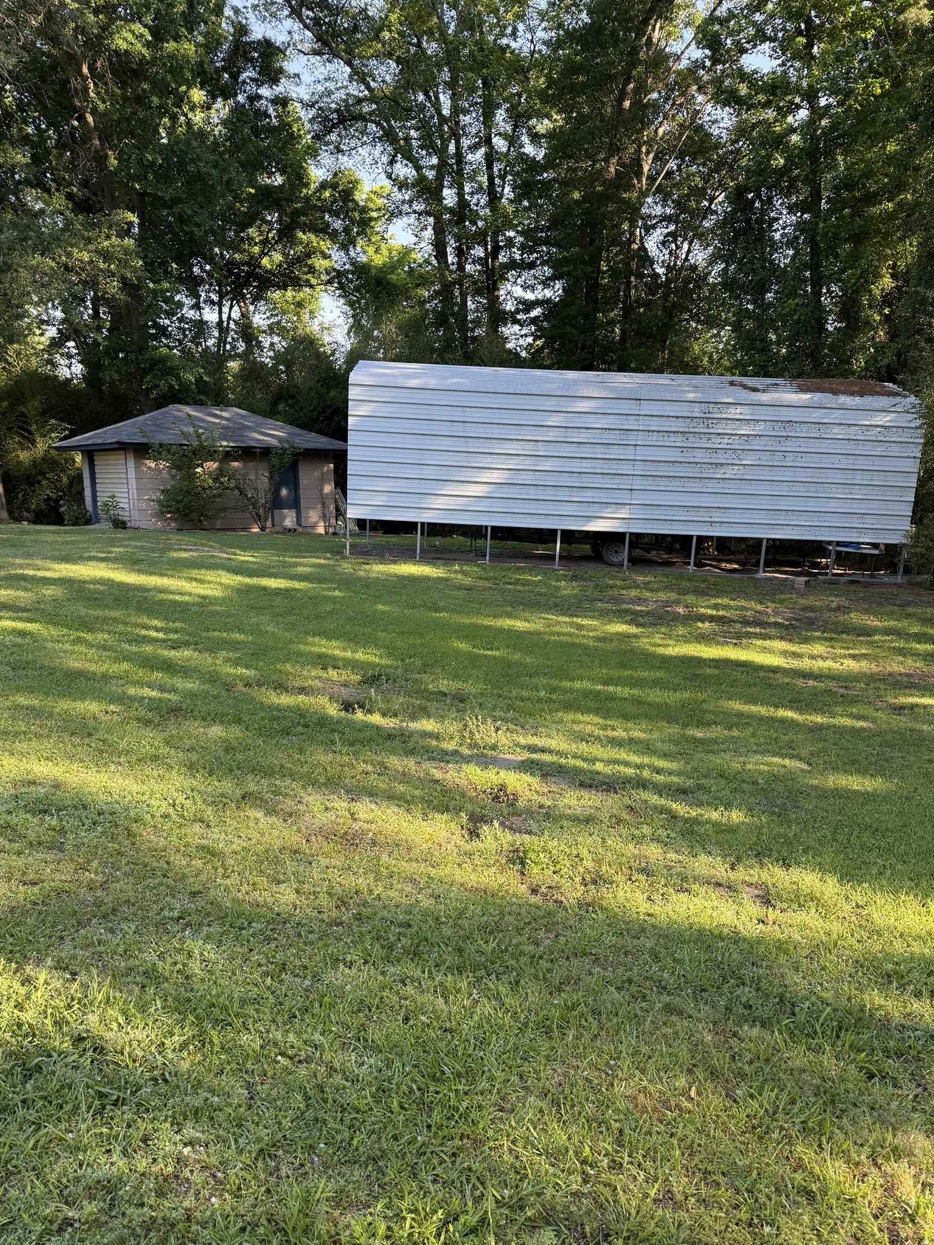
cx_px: 493
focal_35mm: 27
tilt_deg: -12.2
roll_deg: -0.7
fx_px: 971
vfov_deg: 65.2
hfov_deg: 51.3
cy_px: 678
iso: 100
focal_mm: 6.76
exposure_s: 1/401
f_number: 1.78
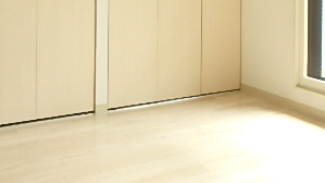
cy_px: -21
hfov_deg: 41.4
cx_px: 226
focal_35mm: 49
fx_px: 422
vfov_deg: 22.9
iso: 200
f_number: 3.5
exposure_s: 1/30
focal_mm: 3.7
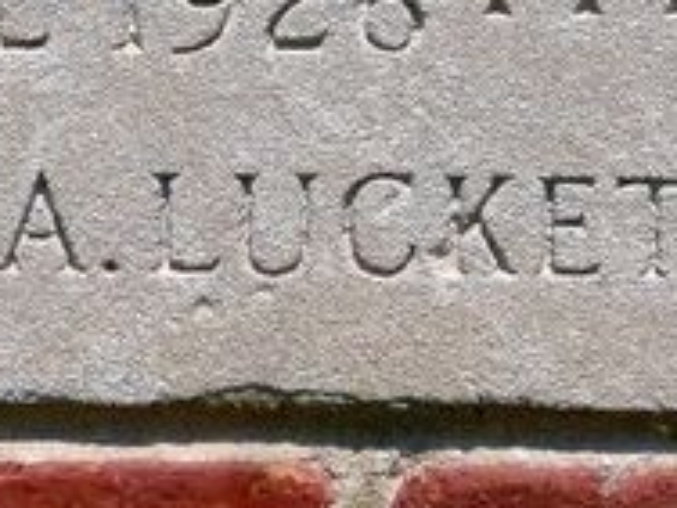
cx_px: 637
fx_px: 4088
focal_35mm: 209
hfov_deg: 9.4
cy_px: -198
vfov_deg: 7.0
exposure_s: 1/1300
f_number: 6.3
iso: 100
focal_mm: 8.7
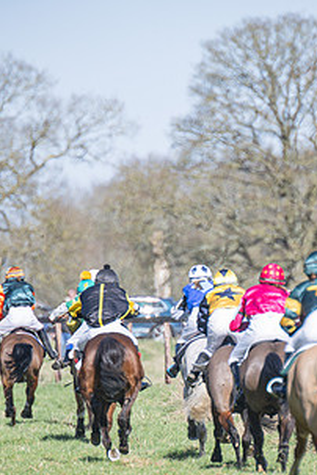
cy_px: 301
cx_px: 228
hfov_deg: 1.5
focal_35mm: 937
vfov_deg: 2.2
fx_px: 12375
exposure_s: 1/1000
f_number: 4
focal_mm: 280
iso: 125
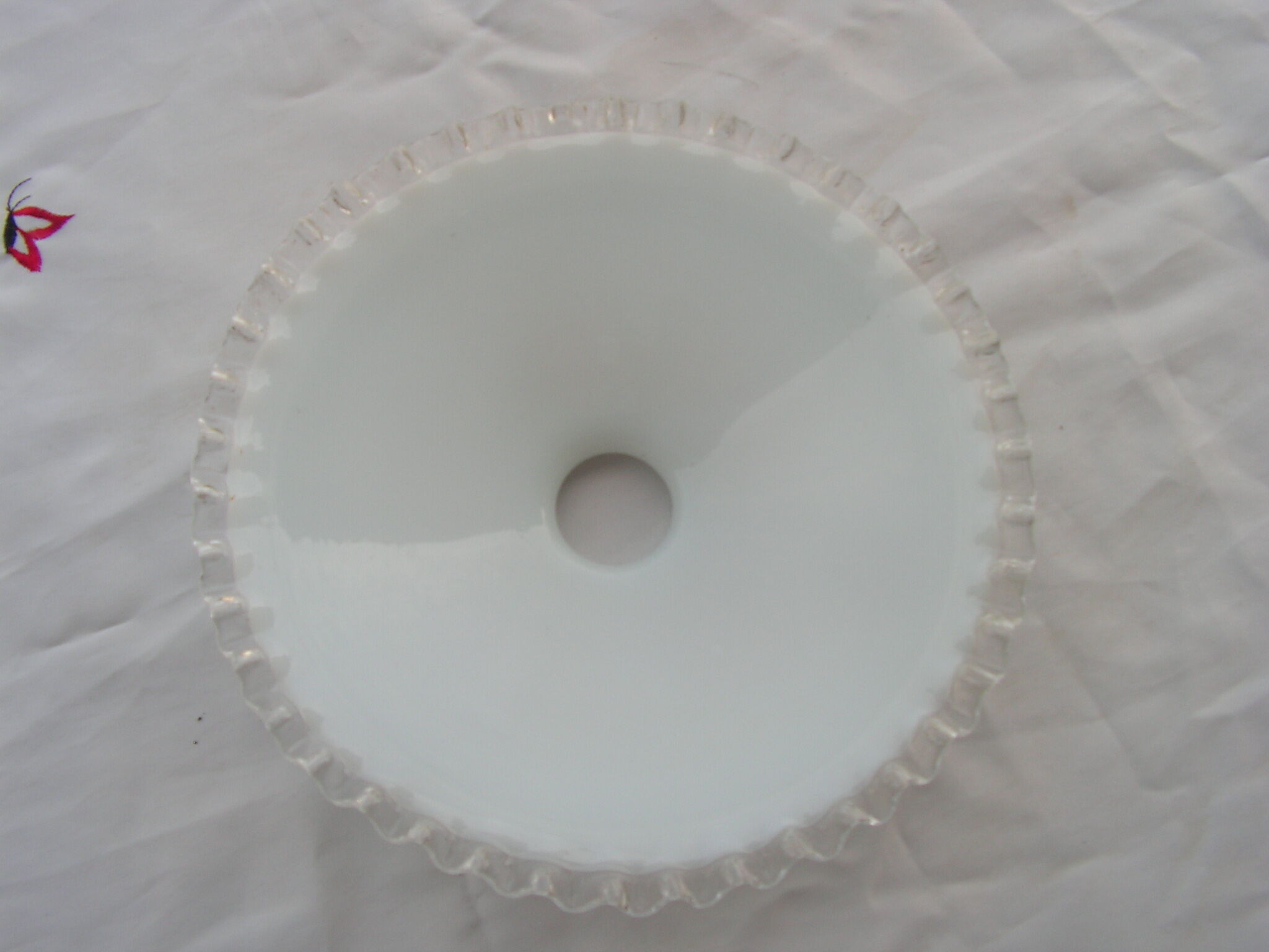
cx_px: 634
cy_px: 476
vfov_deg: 39.7
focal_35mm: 36
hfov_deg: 51.4
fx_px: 1320
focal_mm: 6
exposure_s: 1/250
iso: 64
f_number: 4.8
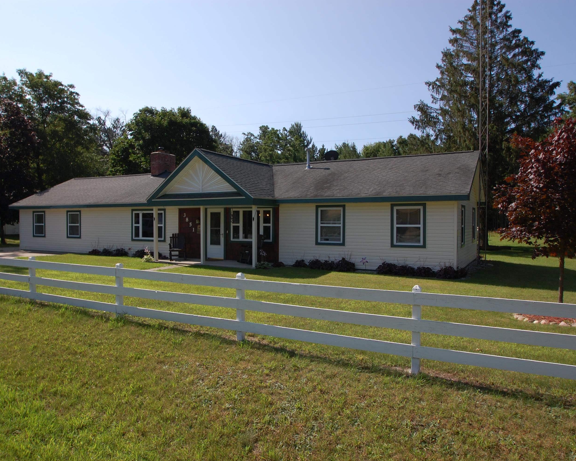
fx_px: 436
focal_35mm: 26
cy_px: 231
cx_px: 276
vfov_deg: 55.7
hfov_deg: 66.9
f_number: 9
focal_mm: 15
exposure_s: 1/320
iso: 200
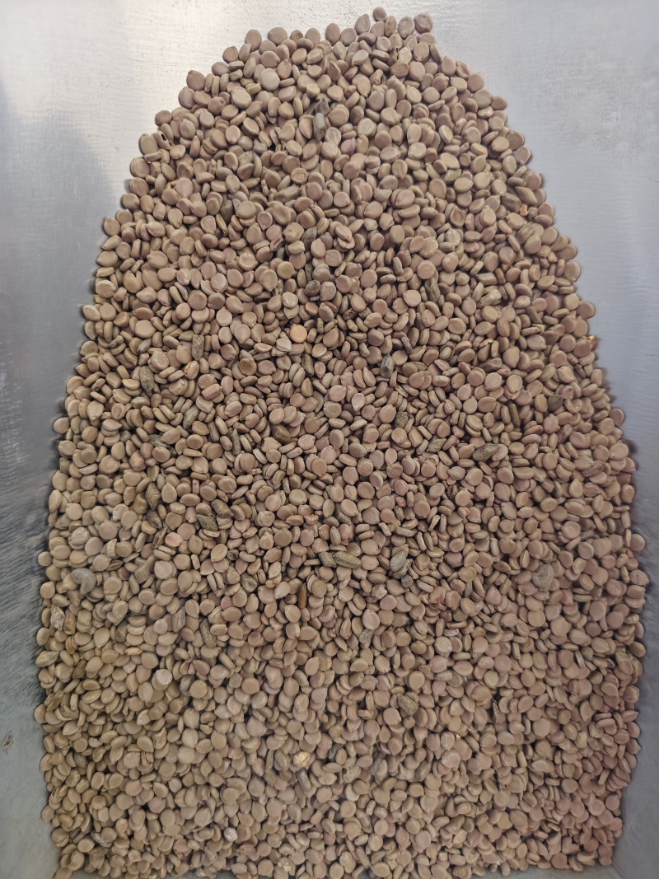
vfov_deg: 73.9
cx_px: 330
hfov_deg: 58.9
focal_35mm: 23
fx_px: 584
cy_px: 440
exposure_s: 1/497
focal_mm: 5.56
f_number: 1.88
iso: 1539
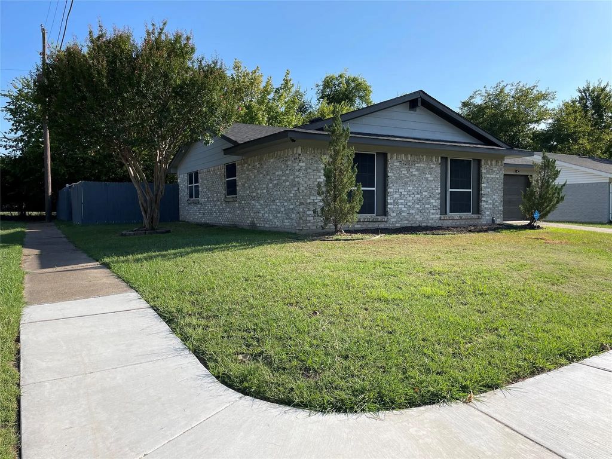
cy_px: 230
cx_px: 306
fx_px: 460
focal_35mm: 26
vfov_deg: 53.1
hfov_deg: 67.3
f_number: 1.6
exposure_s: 1/2618
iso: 32
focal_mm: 4.2
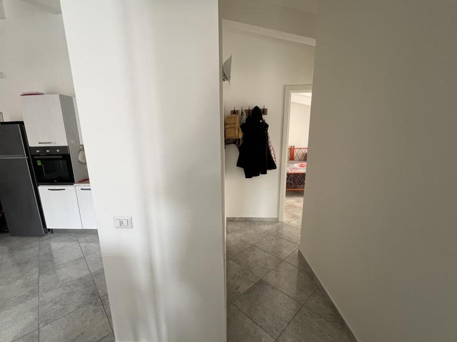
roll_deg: +1.4
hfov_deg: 101.9
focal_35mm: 14
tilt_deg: -12.2
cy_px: 176
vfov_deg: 85.6
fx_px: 185
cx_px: 212
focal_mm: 1.57
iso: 250
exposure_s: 1/82
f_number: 1.8
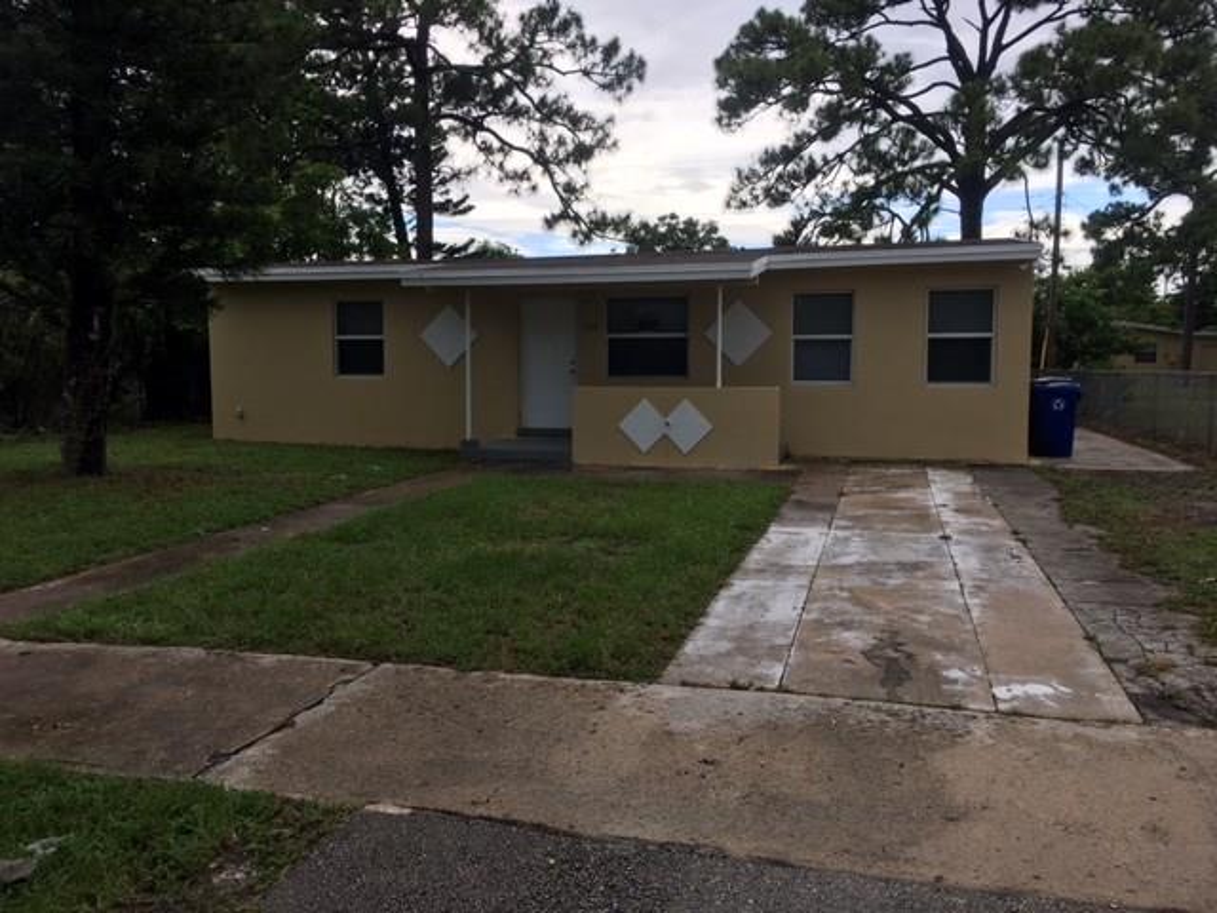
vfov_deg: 48.2
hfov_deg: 61.7
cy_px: 456
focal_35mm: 29
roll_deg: -1.3
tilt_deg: -3.0
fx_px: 1020
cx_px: 608
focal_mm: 4.15
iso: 25
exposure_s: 1/469
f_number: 2.2
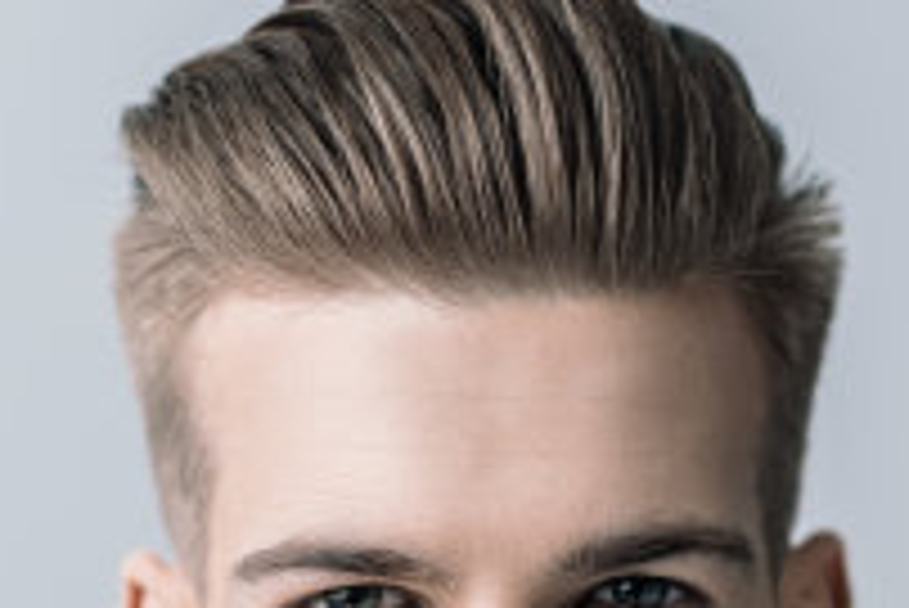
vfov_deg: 12.6
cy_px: 739
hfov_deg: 19.3
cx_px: 504
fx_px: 2678
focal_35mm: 106
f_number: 2
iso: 400
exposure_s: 1/200
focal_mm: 35
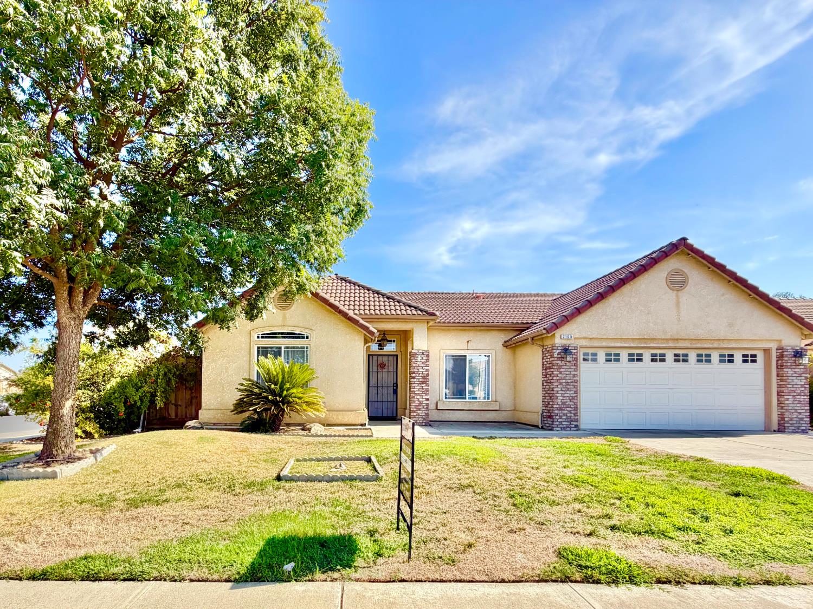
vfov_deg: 85.7
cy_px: 304
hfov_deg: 102.1
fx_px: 329
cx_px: 406
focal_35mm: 14
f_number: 2.2
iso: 40
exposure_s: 1/506
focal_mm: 2.22
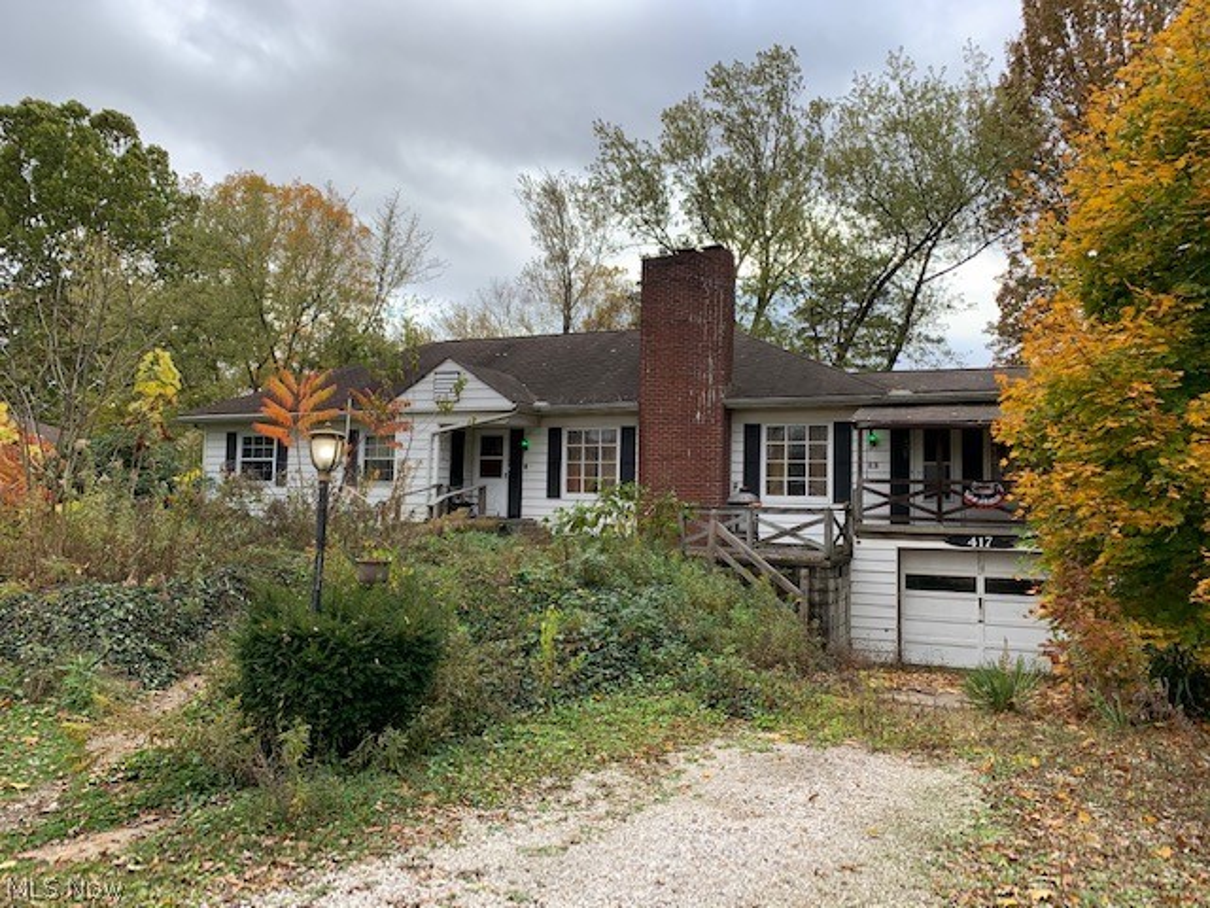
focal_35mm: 26
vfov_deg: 53.1
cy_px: 454
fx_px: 909
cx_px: 605
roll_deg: -0.6
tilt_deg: +4.0
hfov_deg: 67.3
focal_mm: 4.25
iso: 25
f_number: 1.8
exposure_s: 1/309
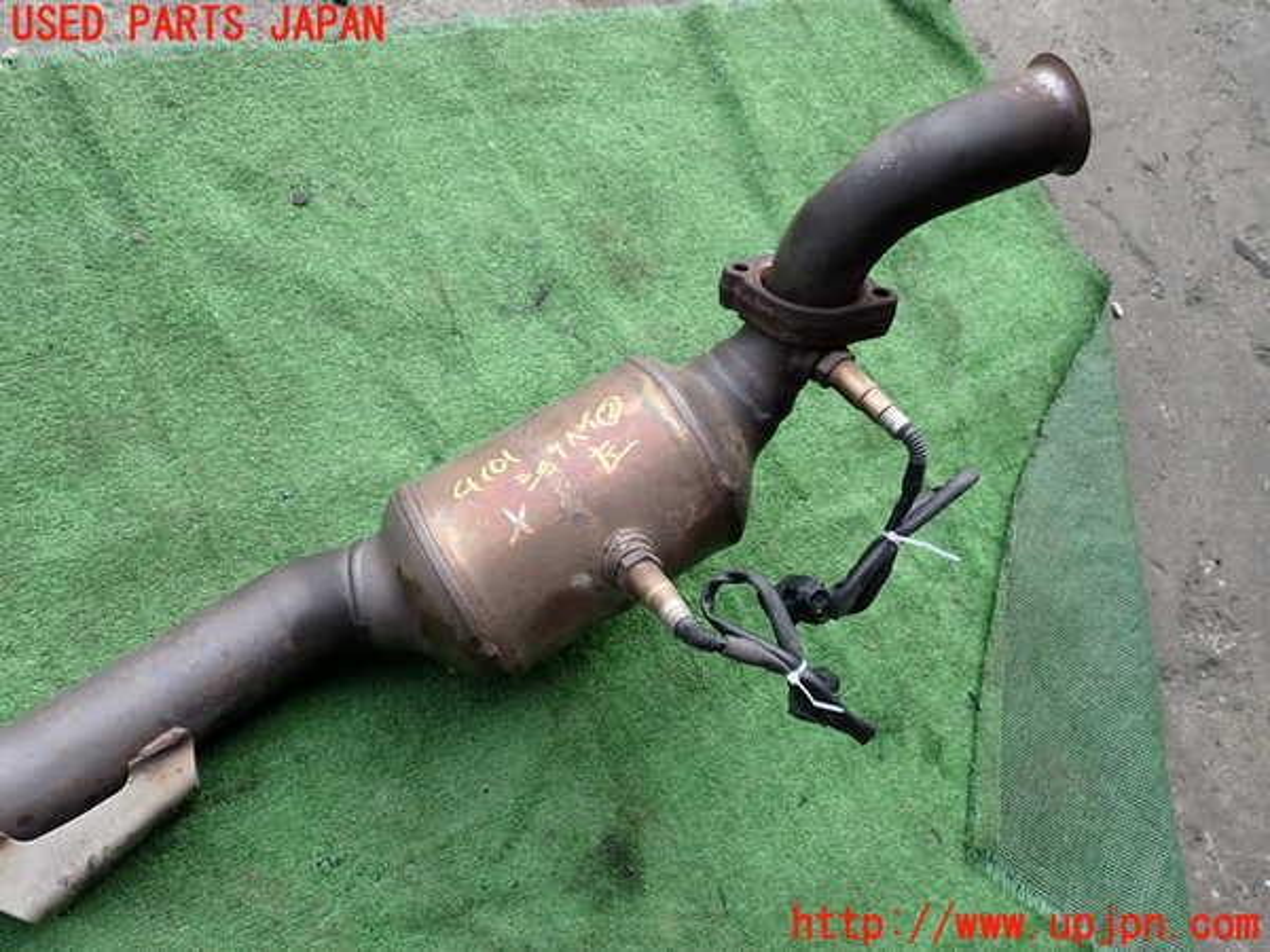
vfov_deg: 54.9
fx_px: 917
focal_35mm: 25
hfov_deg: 69.4
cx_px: 635
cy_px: 476
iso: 100
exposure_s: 1/250
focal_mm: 4.5
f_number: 2.8
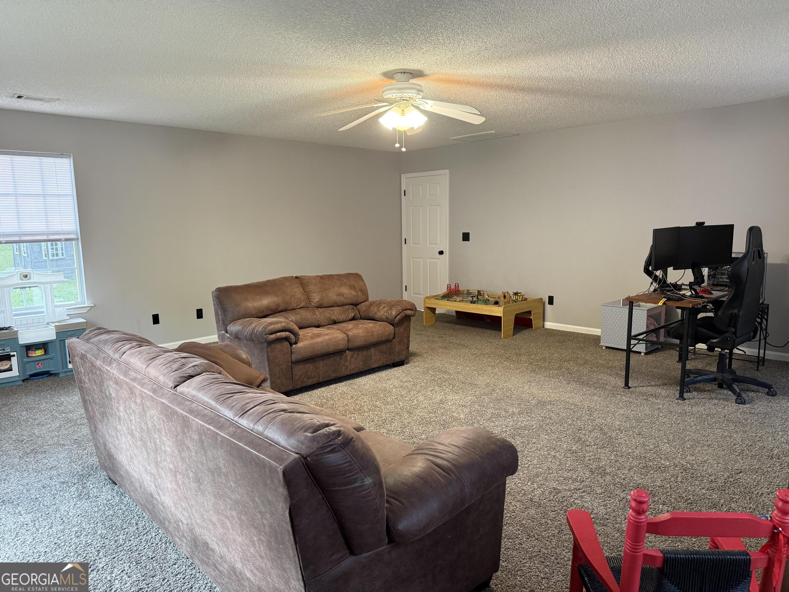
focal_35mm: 24
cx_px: 394
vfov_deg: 56.8
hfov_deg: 71.6
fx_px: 547
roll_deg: +1.1
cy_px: 296
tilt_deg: -7.6
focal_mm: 6.76
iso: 250
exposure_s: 1/60
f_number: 1.78
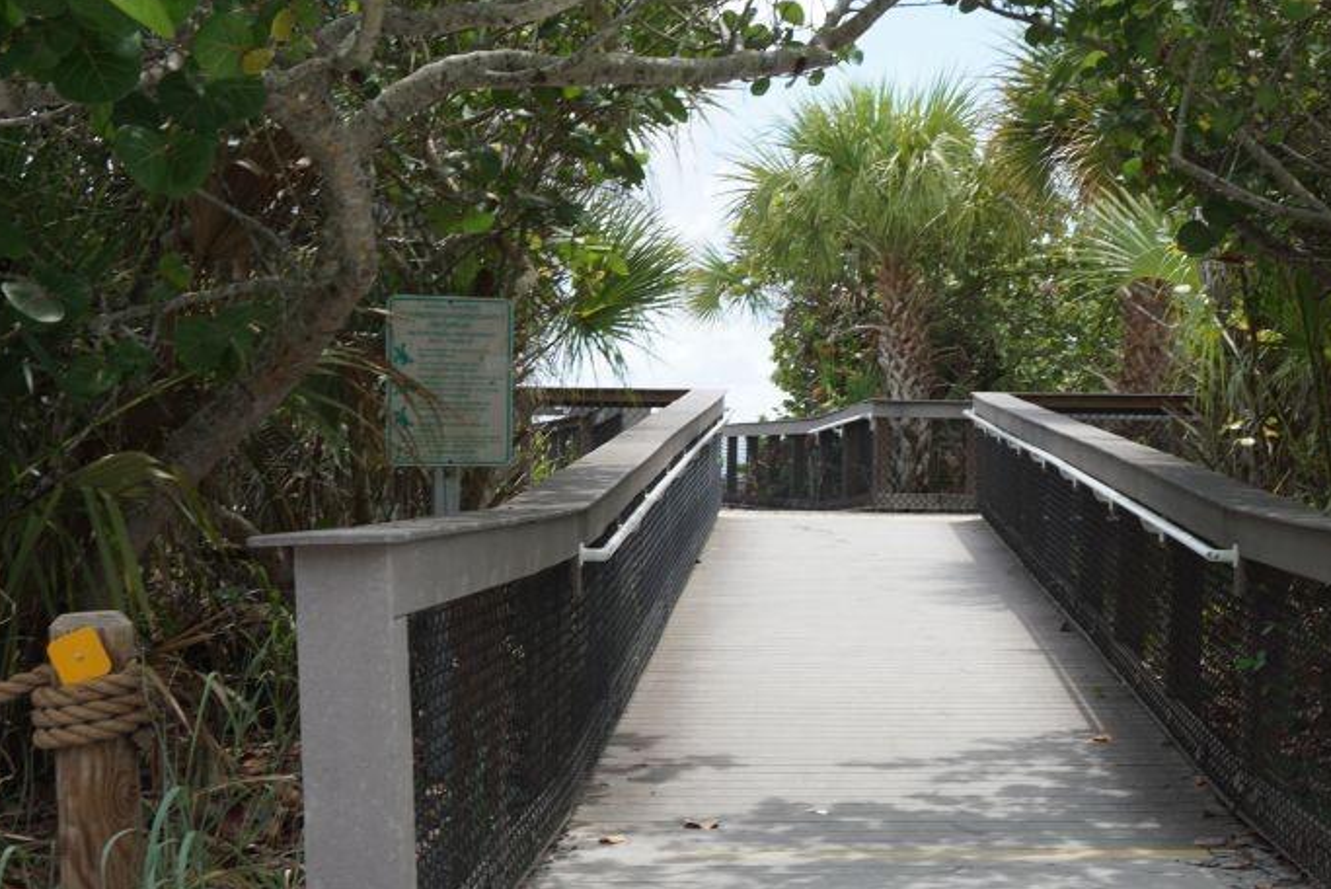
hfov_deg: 32.6
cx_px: 914
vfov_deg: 22.3
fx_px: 2247
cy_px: 530
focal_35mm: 61
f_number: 10
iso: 100
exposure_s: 1/100
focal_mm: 27
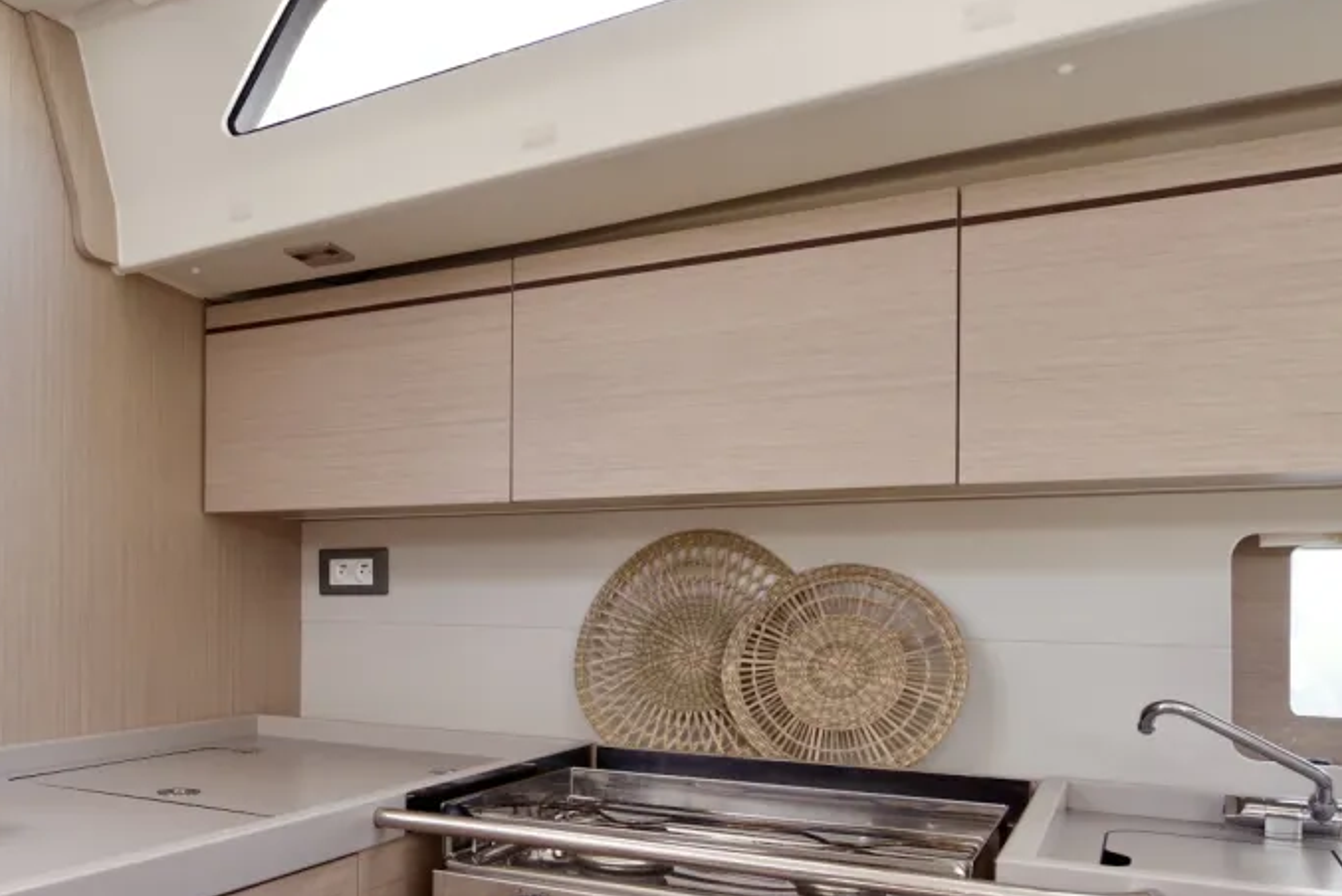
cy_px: 598
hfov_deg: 57.6
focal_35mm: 31
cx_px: 355
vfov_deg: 41.8
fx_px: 1156
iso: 800
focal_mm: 15
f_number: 11
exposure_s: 1/20
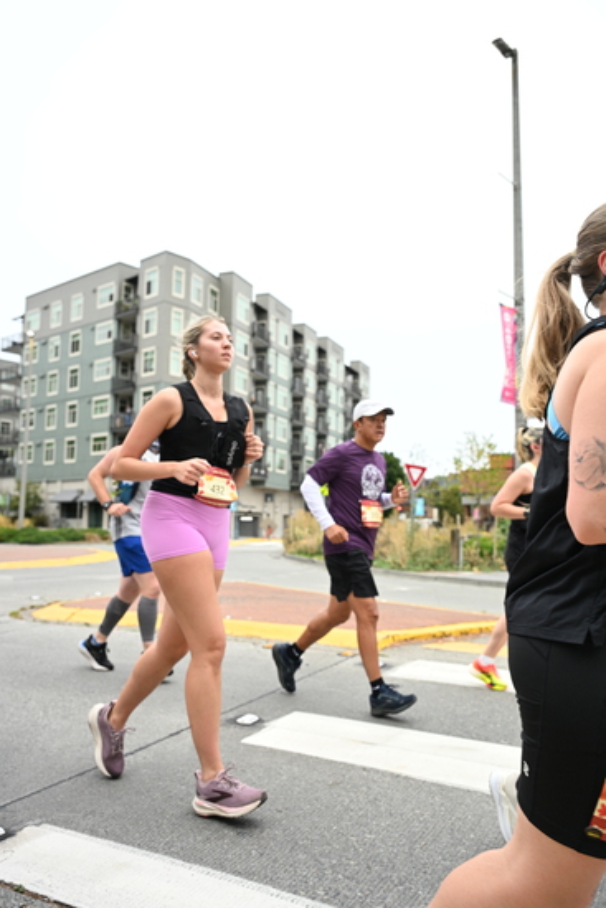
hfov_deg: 45.0
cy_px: 454
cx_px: 303
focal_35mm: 29
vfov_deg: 63.6
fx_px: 732
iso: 1600
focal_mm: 29
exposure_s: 1/800
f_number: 4
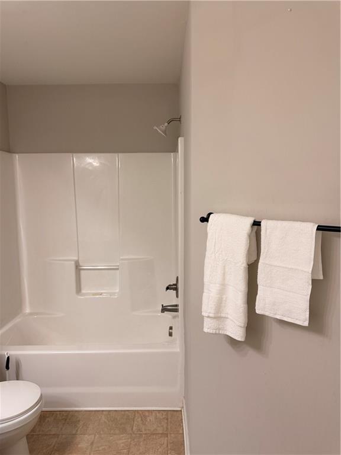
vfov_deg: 71.6
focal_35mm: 24
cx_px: 170
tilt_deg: -6.1
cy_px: 228
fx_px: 315
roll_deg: +0.3
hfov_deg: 56.8
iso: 200
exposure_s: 1/94
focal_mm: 6.76
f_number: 1.78
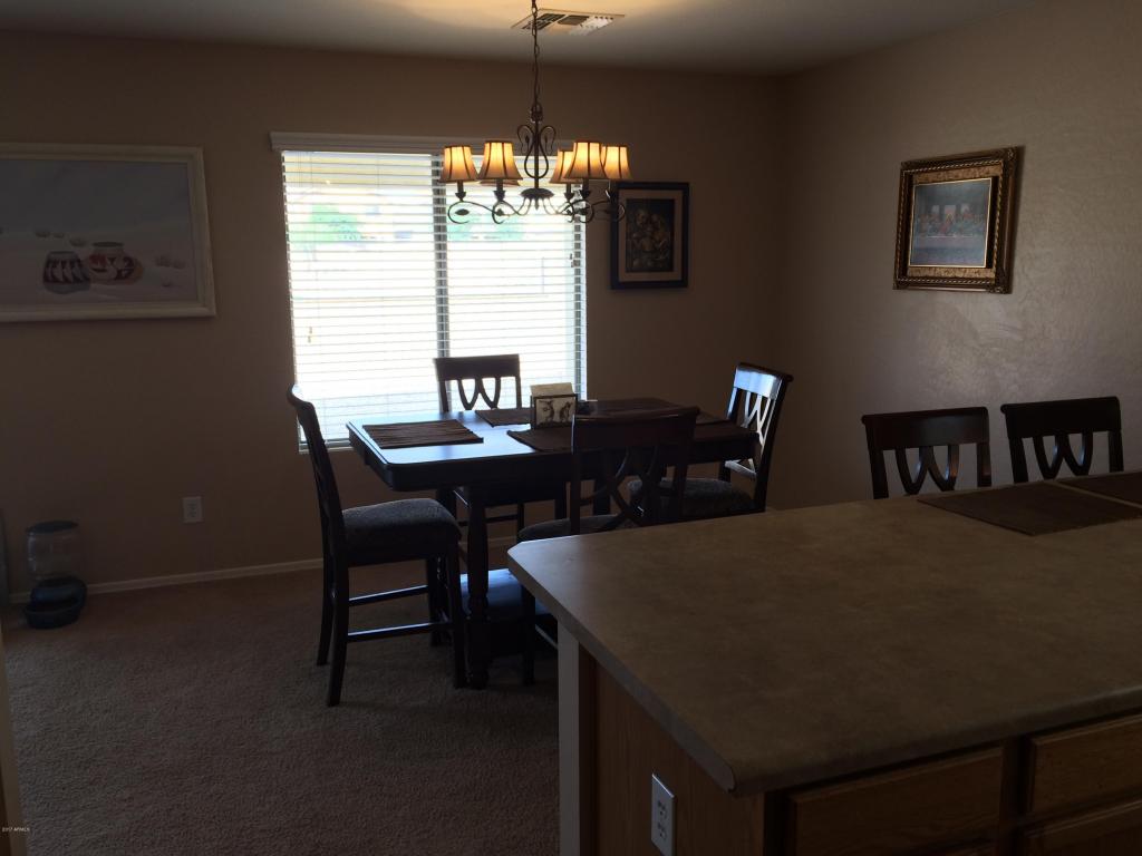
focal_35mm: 29
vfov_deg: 48.2
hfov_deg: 61.7
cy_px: 428
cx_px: 571
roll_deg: +0.7
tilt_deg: -11.7
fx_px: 957
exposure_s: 1/60
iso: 40
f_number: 2.2
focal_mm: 4.15
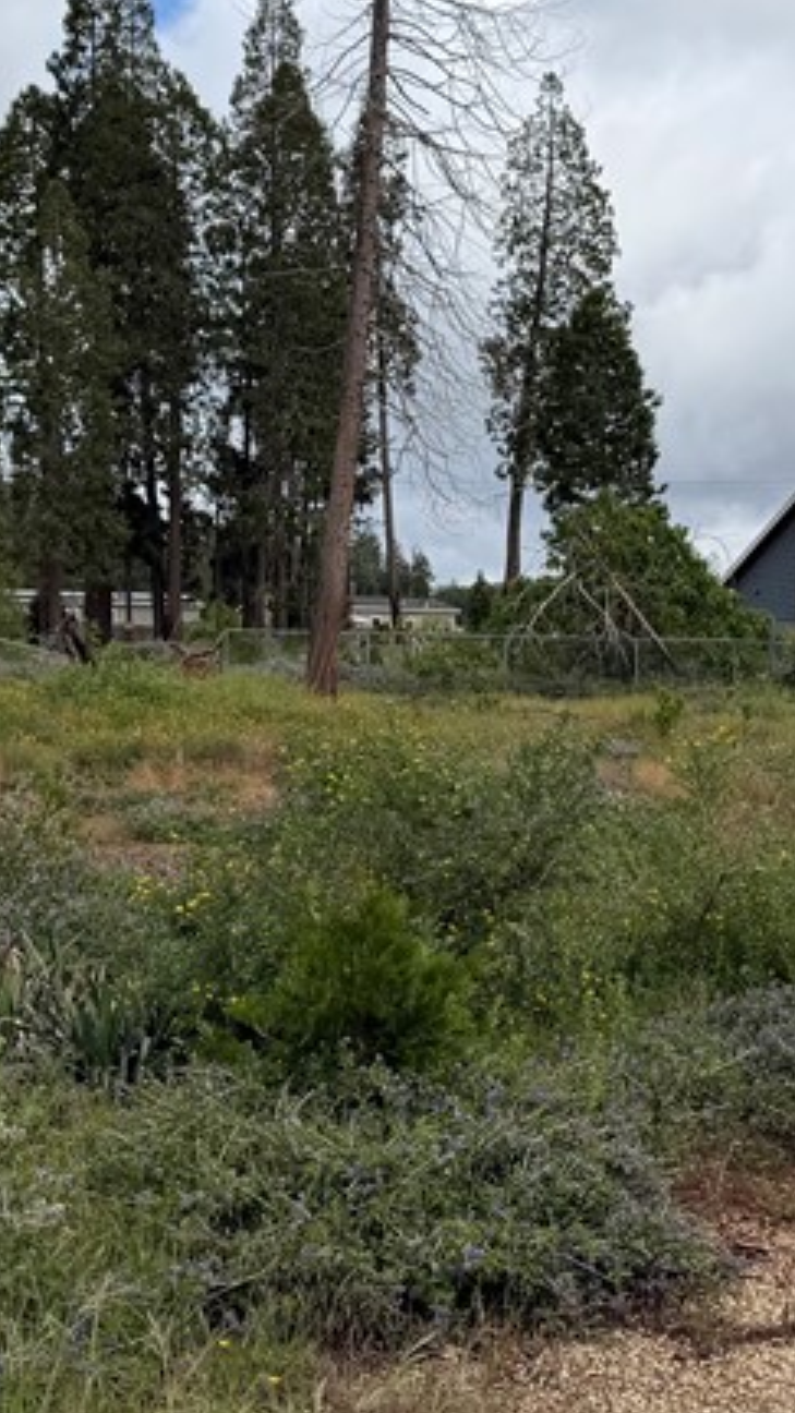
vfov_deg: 33.8
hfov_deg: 19.4
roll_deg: -2.0
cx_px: 285
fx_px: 2324
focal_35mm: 62
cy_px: 746
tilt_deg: -0.4
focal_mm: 6.76
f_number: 1.78
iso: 80
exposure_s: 1/3021
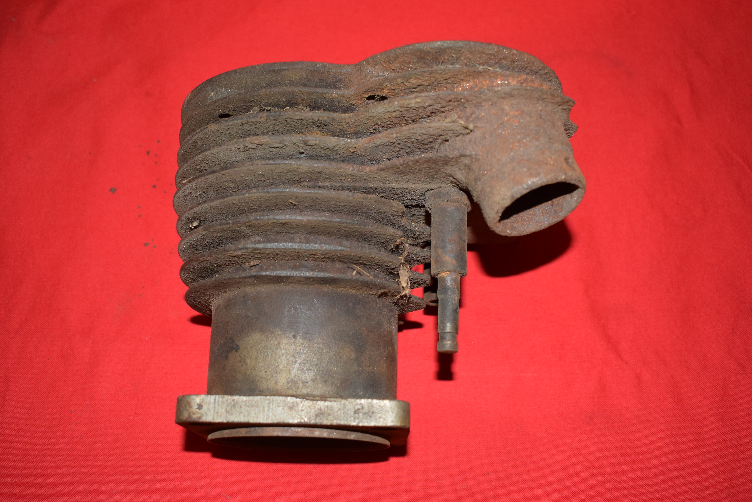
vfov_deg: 33.0
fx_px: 846
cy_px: 251
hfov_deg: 47.9
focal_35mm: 40
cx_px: 376
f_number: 5
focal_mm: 27
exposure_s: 1/160
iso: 640
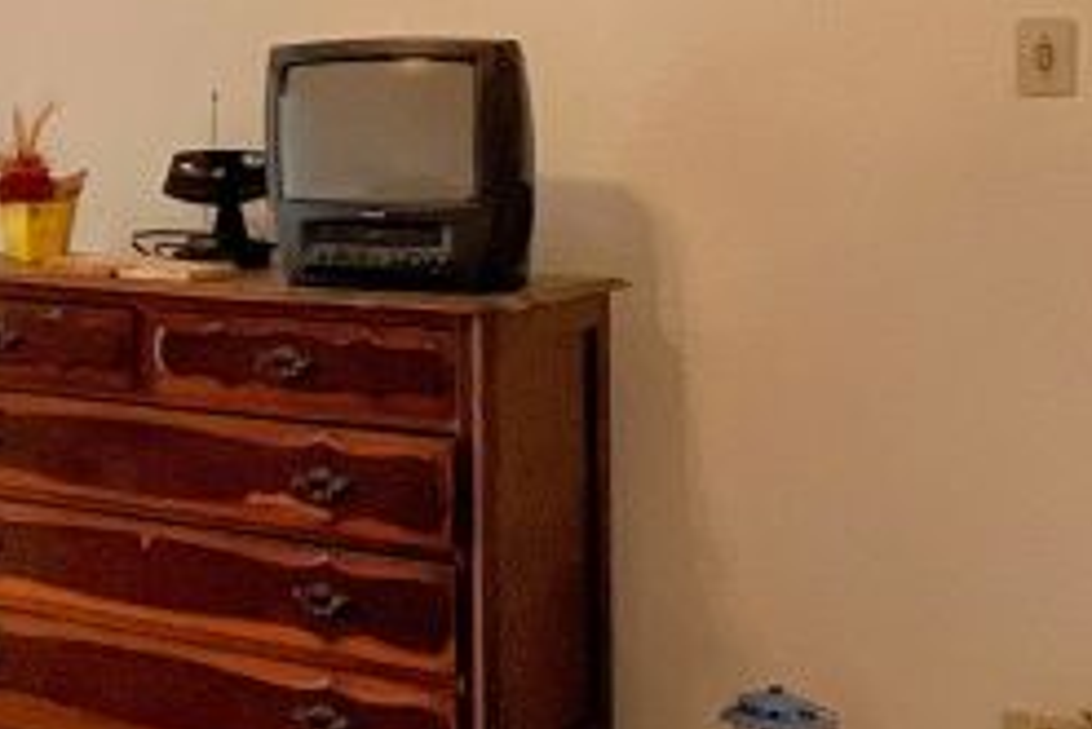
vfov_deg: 19.2
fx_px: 2124
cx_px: -570
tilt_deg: +0.1
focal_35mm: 70
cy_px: 102
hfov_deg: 23.0
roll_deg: +0.0
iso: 125
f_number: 1.8
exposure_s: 1/30
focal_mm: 1.57
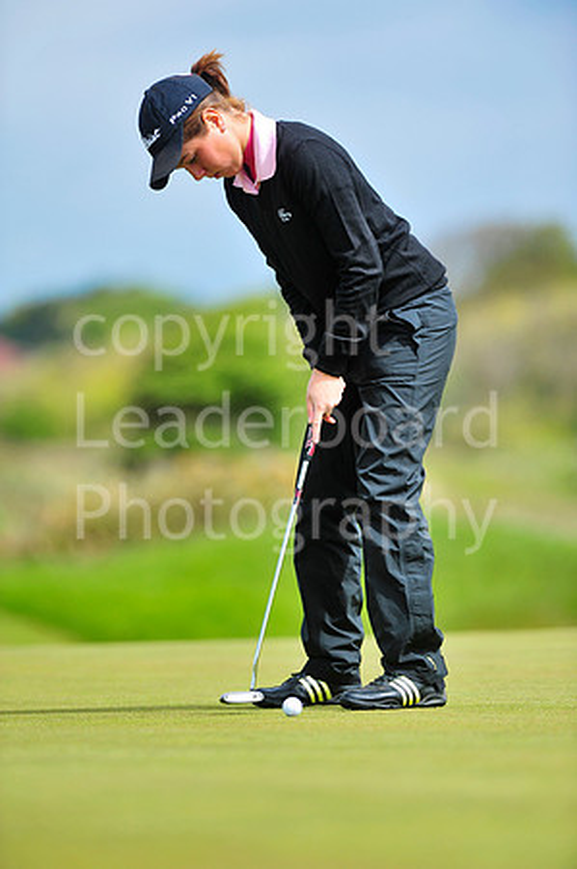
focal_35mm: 300
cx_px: 288
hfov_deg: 4.6
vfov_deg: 6.9
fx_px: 7229
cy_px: 434
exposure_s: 1/3200
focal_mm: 300
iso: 400
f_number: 5.6
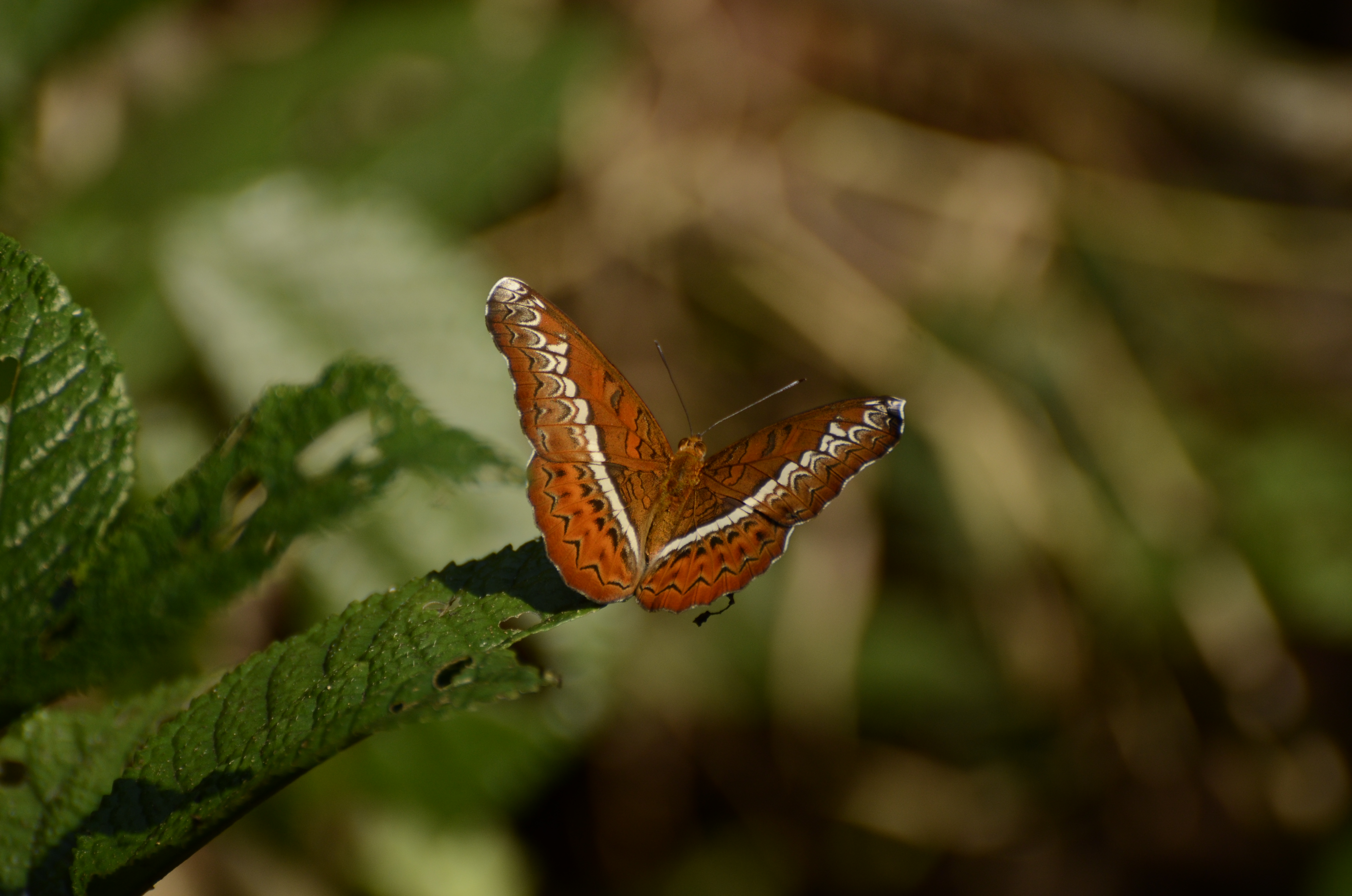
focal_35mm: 450
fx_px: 16865
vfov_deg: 3.0
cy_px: 448
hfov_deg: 4.6
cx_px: 676
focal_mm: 300
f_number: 5.6
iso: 320
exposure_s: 1/800
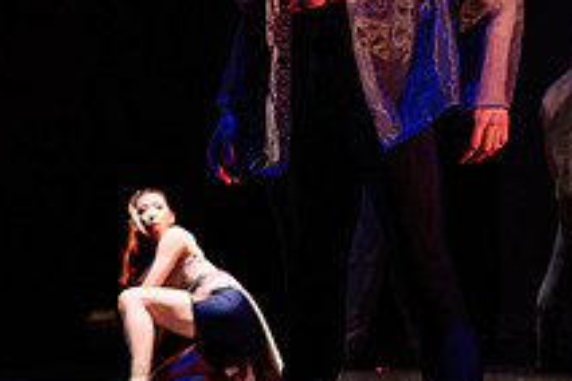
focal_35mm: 74
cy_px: 192
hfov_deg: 27.3
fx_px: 1176
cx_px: 311
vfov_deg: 18.4
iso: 1000
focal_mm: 24
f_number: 1.4
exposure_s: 1/640
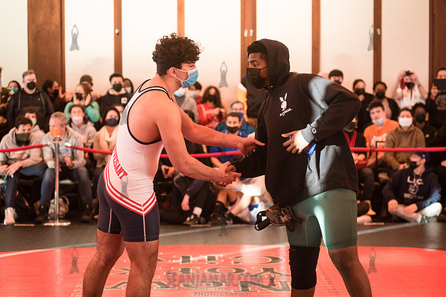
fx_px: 1053
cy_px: 148
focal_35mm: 85
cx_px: 223
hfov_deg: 23.9
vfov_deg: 16.1
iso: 3200
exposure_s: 1/400
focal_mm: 80
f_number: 3.5
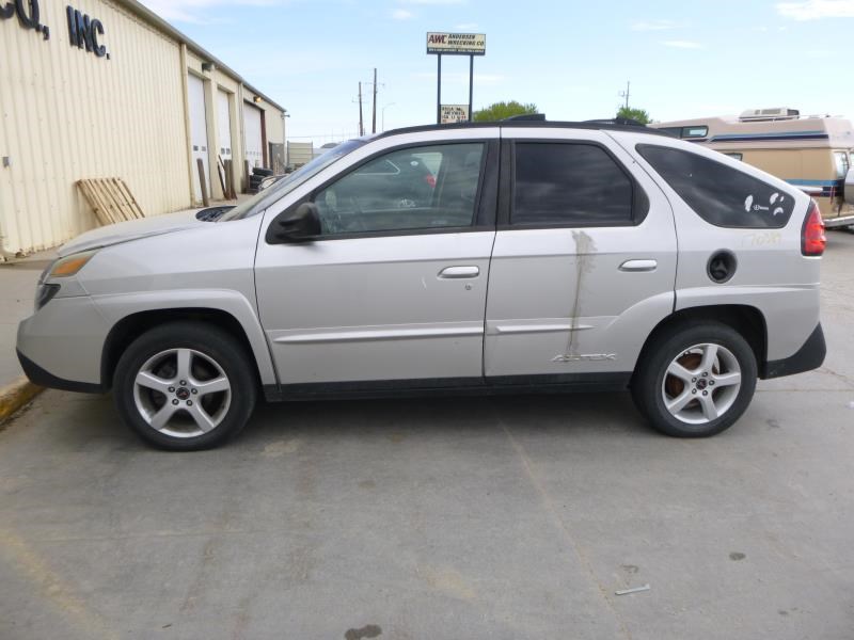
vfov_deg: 54.9
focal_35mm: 25
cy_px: 320
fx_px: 617
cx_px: 427
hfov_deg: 69.4
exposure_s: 1/250
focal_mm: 4.5
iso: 100
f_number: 3.9
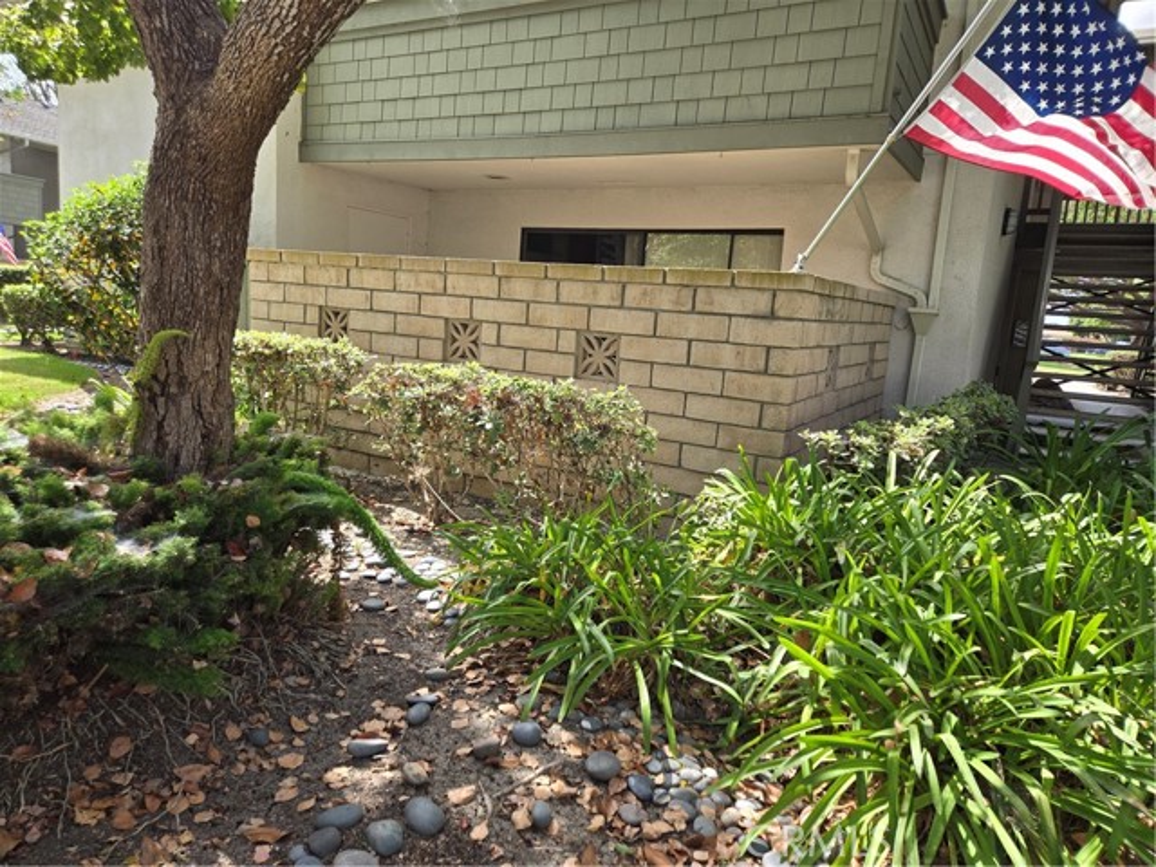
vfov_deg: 58.9
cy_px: 434
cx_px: 578
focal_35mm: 23
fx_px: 768
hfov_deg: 73.9
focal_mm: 5.4
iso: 25
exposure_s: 1/309
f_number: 1.8
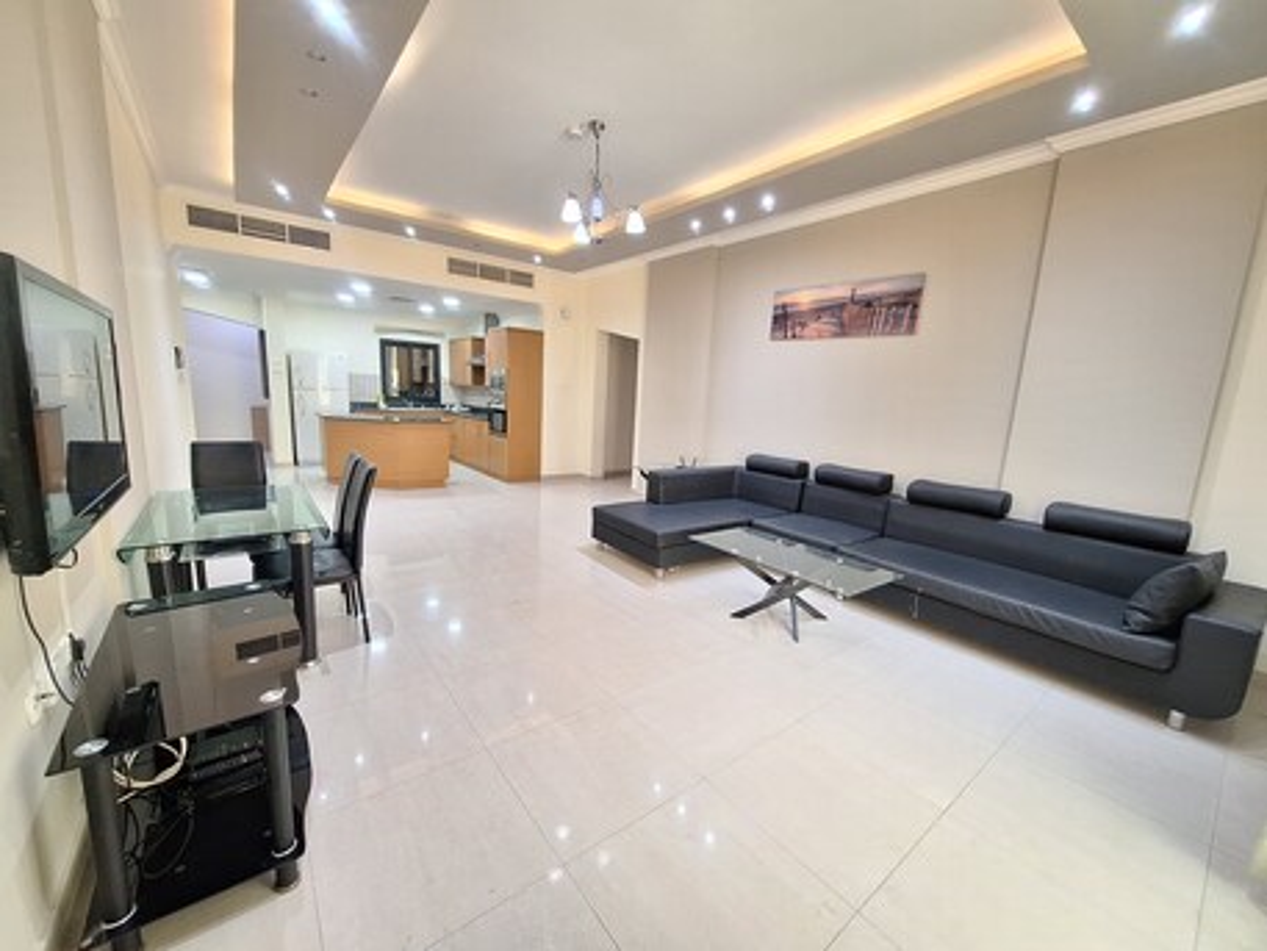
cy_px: 476
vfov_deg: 89.9
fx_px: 476
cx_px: 634
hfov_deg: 106.2
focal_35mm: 13
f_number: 2.2
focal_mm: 1.74
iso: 160
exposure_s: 1/33
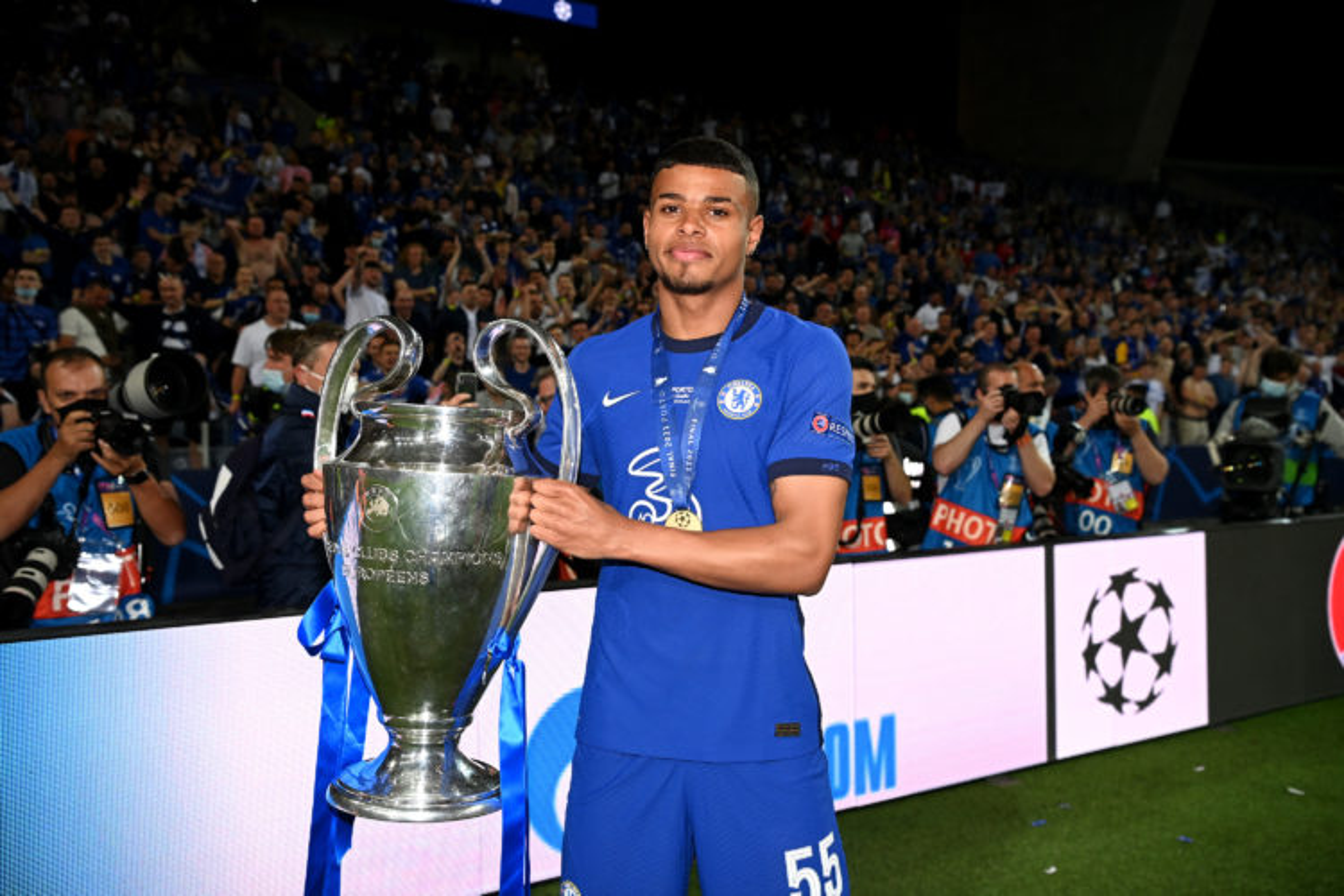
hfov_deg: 55.8
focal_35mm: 34
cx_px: 672
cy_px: 448
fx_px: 1269
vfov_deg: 38.9
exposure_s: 1/500
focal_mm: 34
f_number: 5.6
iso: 1000
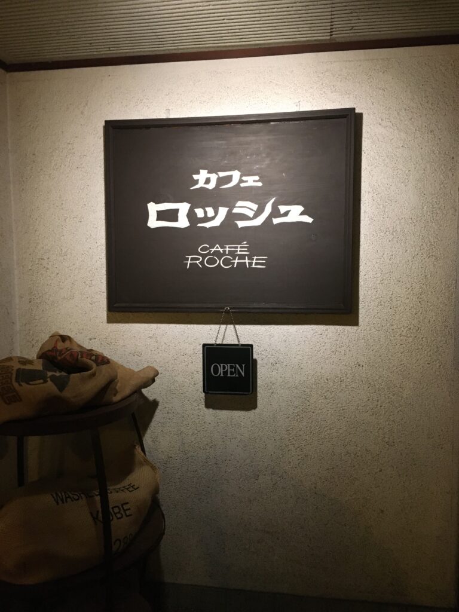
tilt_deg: -3.6
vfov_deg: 61.7
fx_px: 513
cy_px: 306
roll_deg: +0.5
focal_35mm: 29
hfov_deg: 48.2
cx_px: 230
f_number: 2.2
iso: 200
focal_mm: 4.15
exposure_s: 1/30
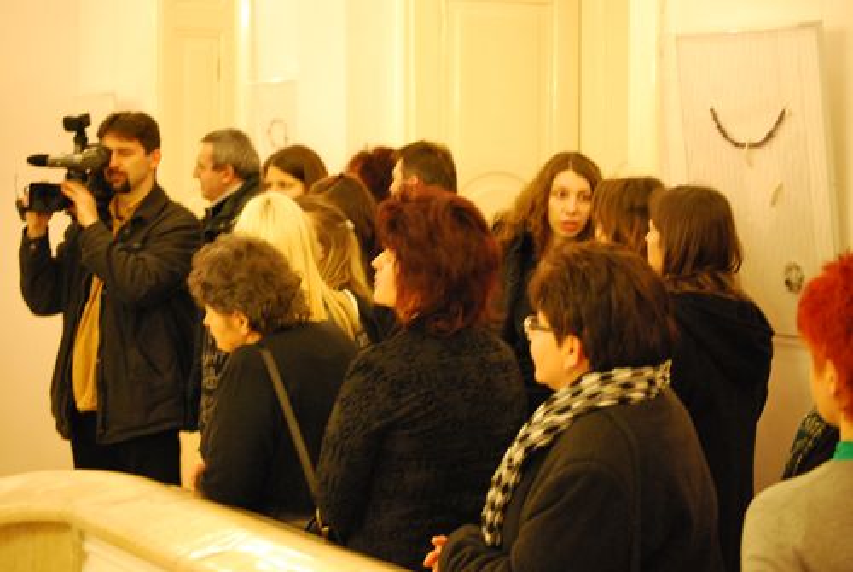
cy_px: 286
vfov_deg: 16.6
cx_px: 426
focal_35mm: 82
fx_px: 1958
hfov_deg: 24.6
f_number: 4
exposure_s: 1/20
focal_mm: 55
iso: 1600
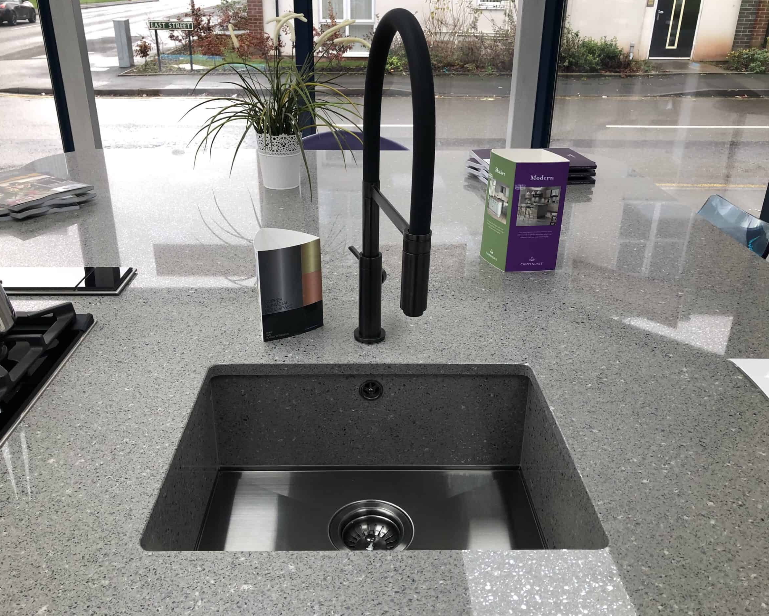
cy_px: 310
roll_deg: +0.3
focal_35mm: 30
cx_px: 373
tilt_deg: -23.9
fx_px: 683
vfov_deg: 48.5
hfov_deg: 58.8
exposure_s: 1/50
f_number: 1.8
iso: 25
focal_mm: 3.99
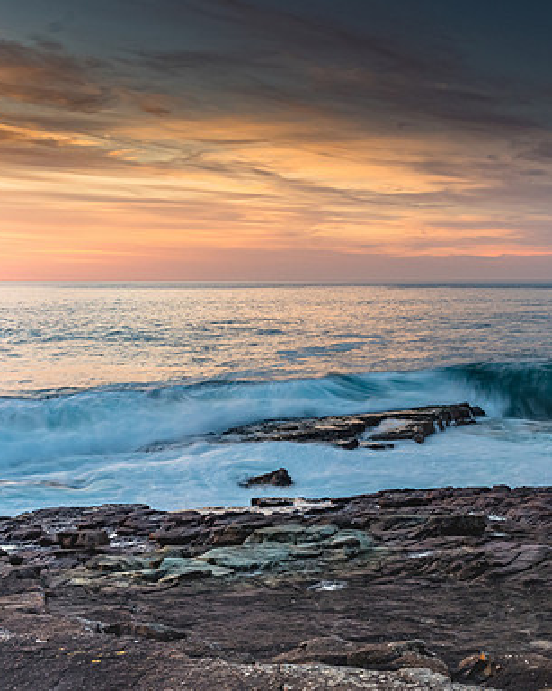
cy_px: 345
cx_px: 394
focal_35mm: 49
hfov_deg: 30.5
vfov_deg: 38.1
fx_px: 1001
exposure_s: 1/1.67
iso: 400
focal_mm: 22
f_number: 10
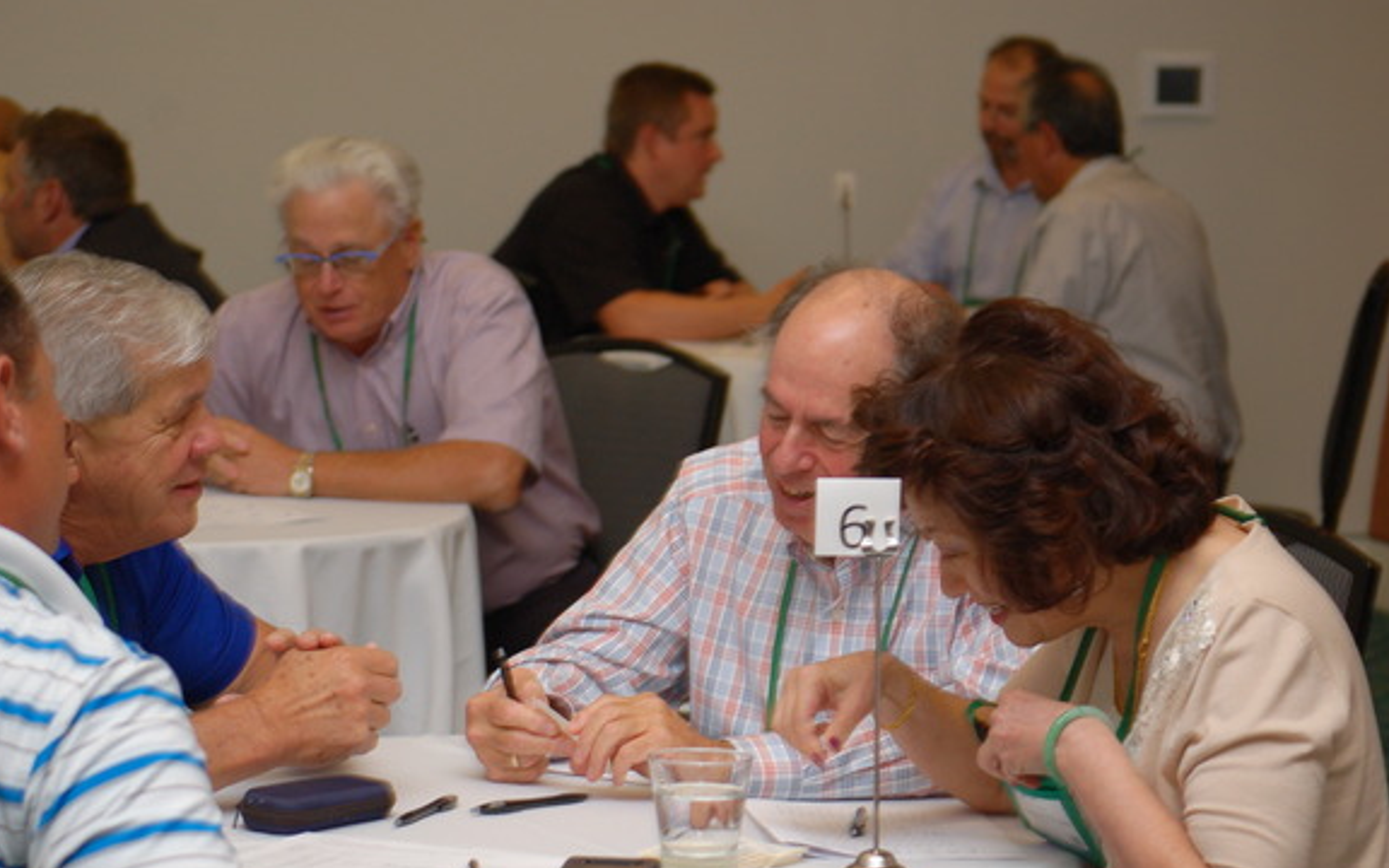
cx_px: 656
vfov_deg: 11.4
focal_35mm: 115
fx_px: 4353
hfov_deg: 18.1
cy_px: 556
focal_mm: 62
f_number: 4.2
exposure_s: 1/60
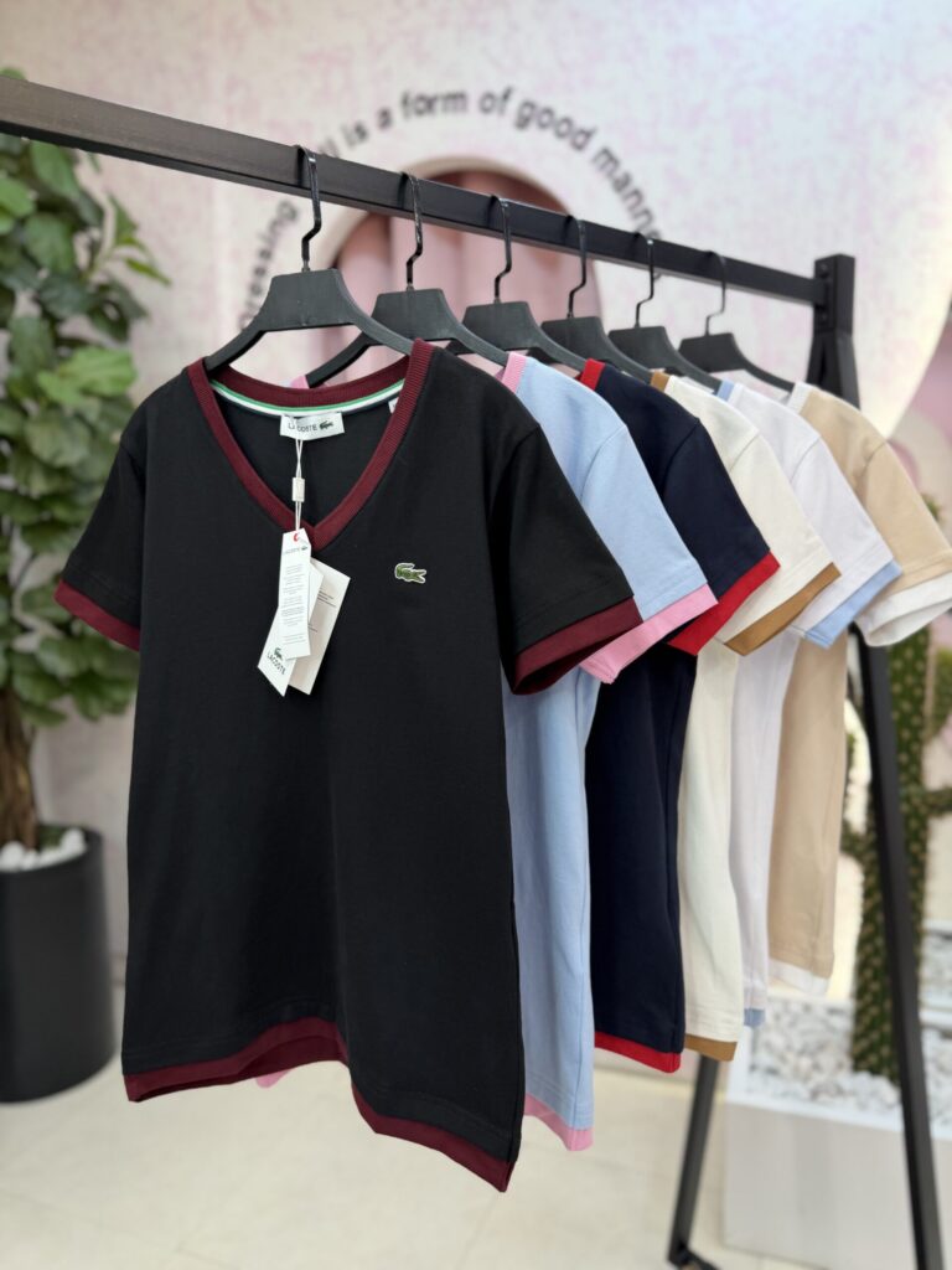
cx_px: 476
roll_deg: +1.6
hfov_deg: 56.8
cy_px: 635
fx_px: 880
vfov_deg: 71.6
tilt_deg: -5.9
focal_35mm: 24
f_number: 1.78
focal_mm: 6.76
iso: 64
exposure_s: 1/177
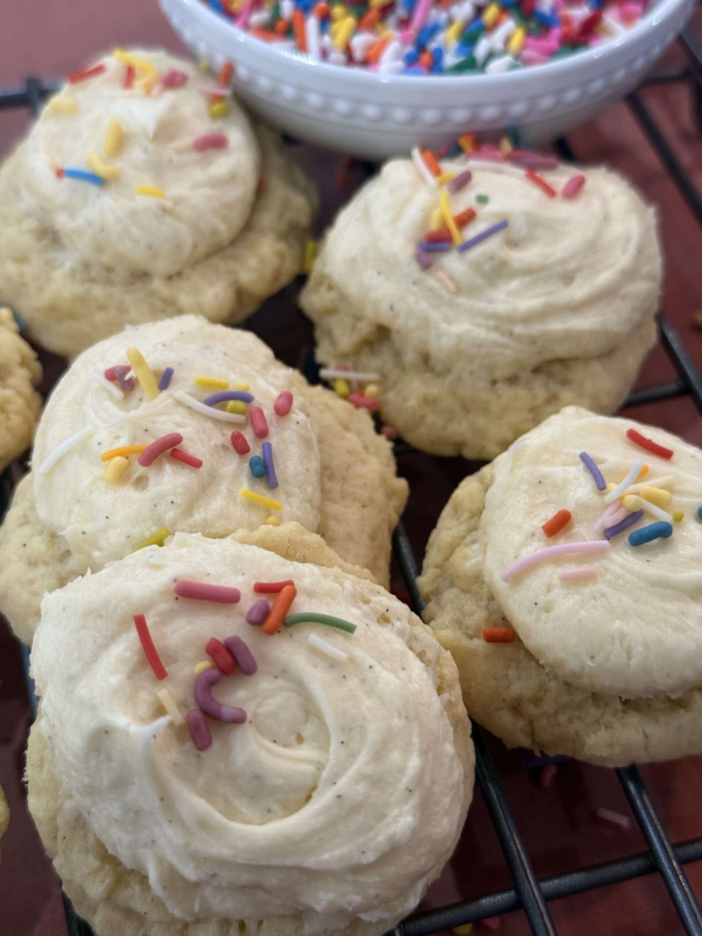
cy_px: 468
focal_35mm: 48
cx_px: 351
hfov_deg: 30.3
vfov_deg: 39.7
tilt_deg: -53.8
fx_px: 1298
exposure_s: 1/60
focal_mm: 6.76
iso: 125
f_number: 1.78
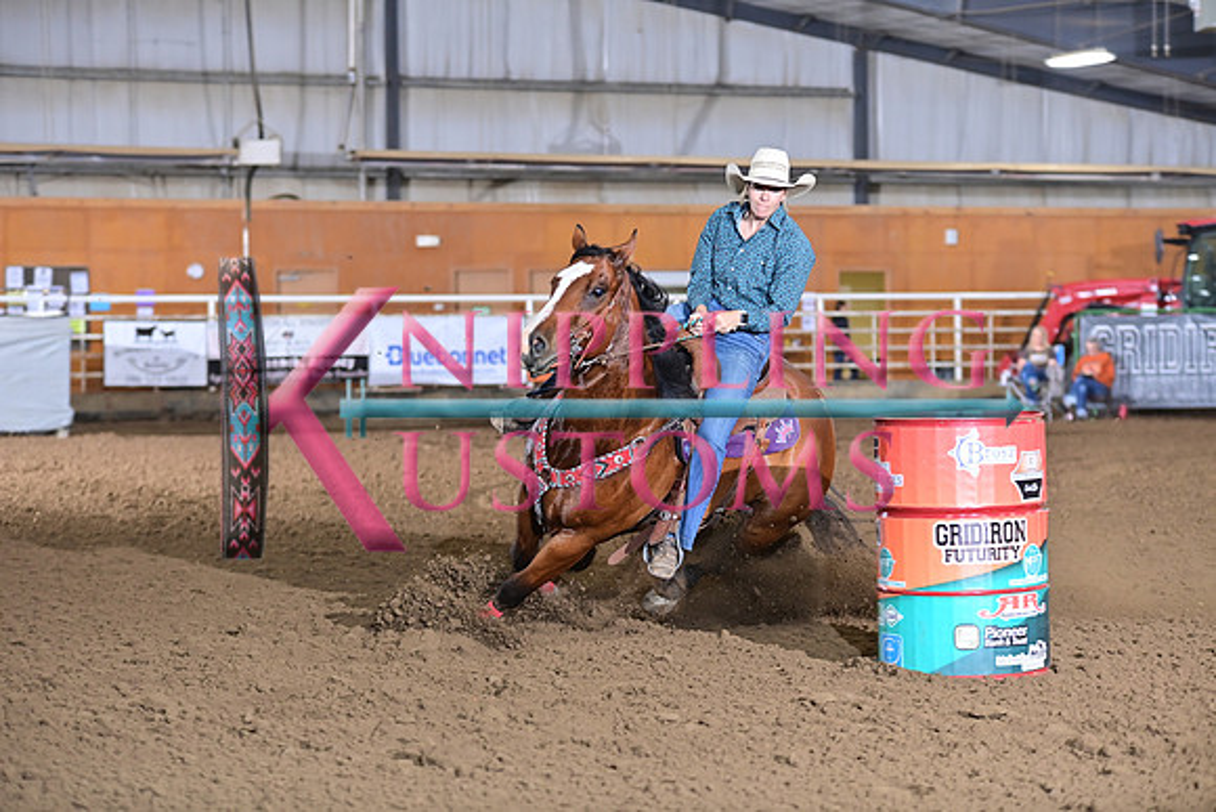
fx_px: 3784
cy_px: 406
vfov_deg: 12.2
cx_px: 608
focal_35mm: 112
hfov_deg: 18.3
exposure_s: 1/250
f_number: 3.2
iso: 1250
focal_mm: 112
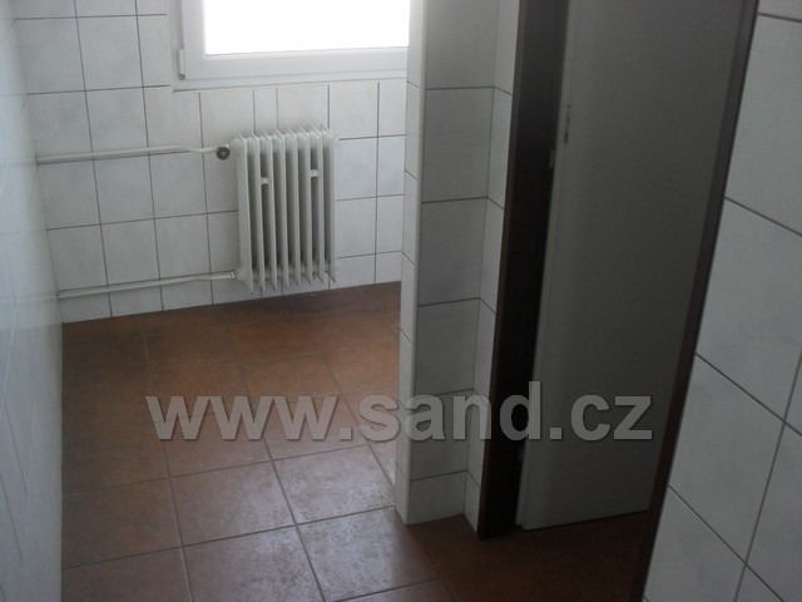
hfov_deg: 52.6
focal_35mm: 35
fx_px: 811
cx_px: 401
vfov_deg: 40.7
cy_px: 301
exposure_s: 1/45
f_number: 3.2
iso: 120
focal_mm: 6.3
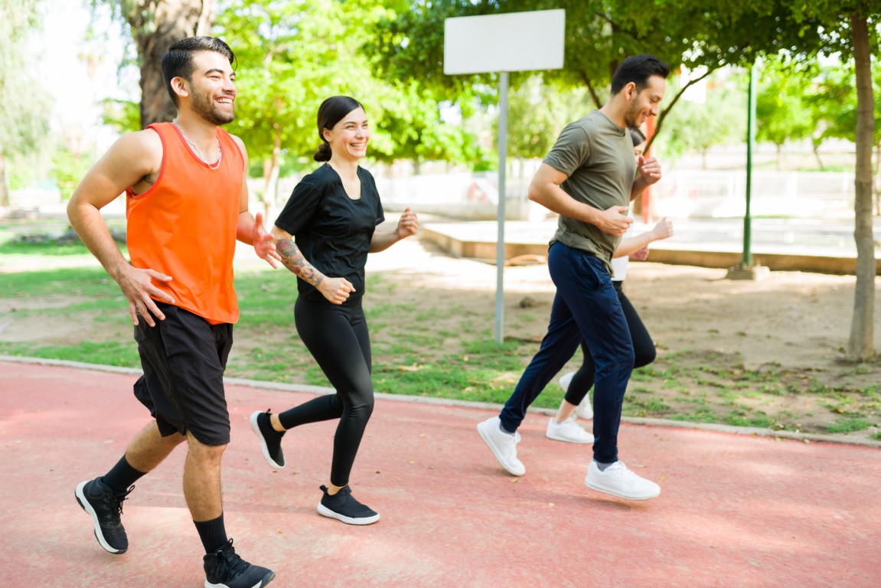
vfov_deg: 37.9
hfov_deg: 54.4
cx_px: 440
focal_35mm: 35
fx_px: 857
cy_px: 294
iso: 250
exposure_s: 1/640
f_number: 1.8
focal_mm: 35
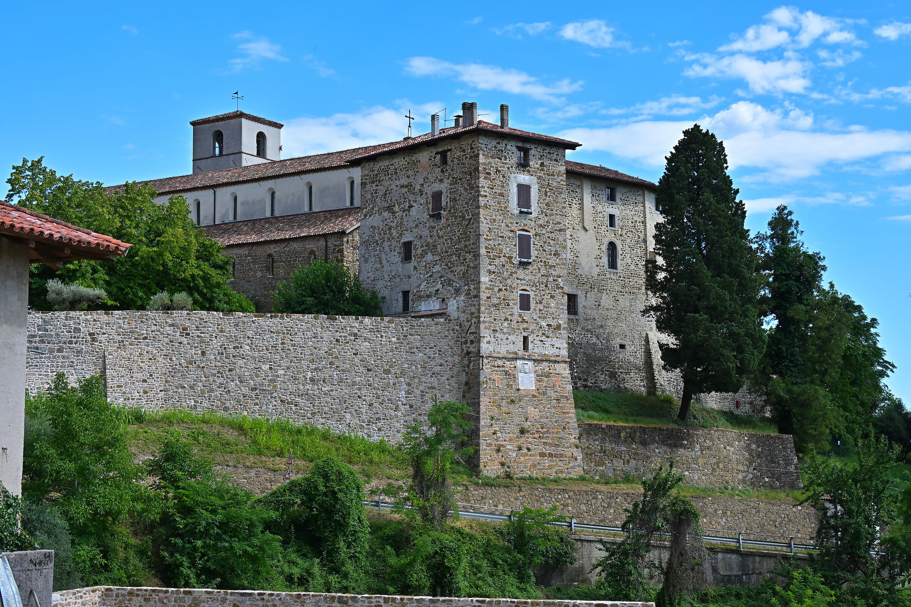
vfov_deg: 24.6
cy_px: 304
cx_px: 456
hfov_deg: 36.2
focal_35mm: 55
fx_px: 1392
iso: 200
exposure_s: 1/80
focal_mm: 55
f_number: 20
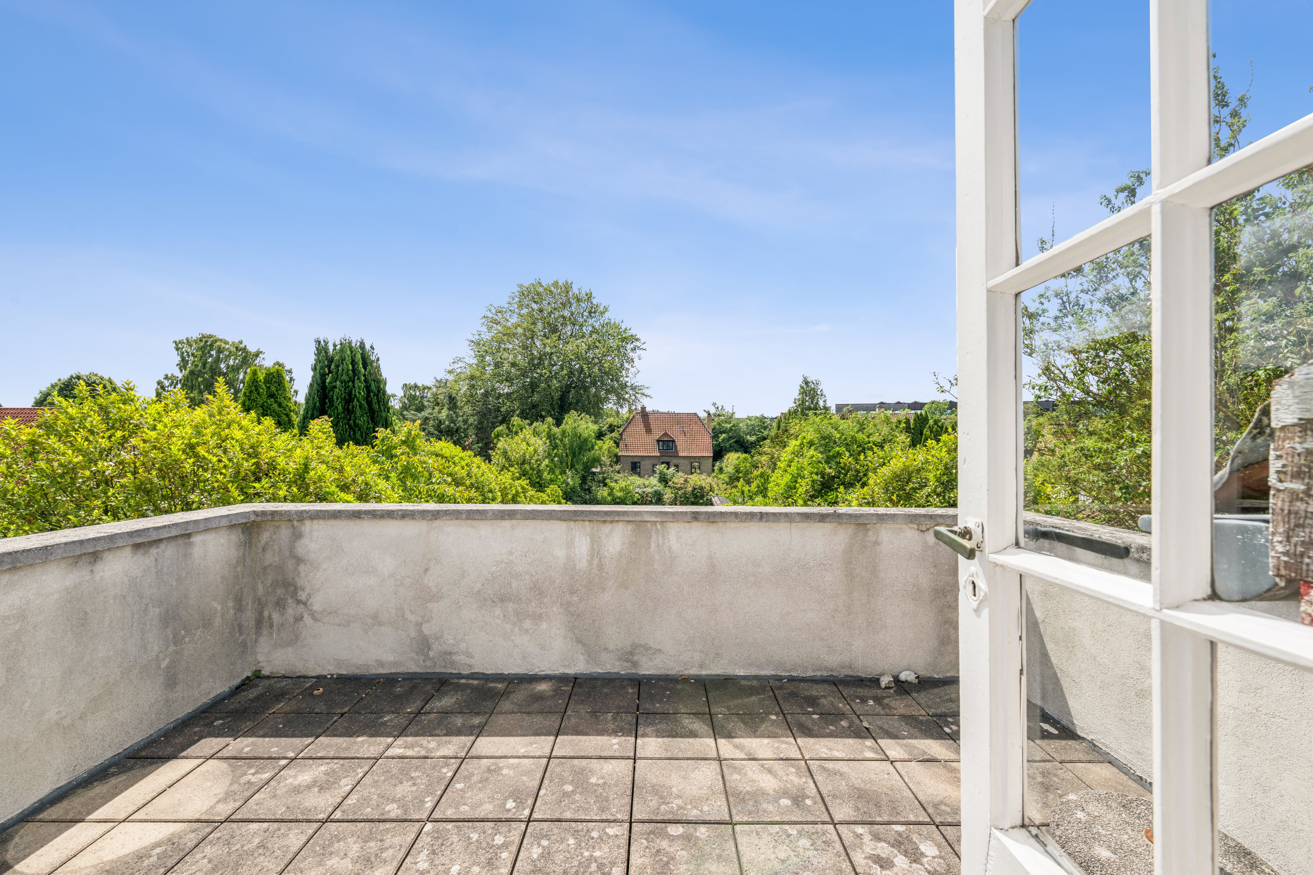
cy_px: 438
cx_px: 656
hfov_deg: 104.3
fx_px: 511
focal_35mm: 14
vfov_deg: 81.2
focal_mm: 14
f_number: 10
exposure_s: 1/400
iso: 160
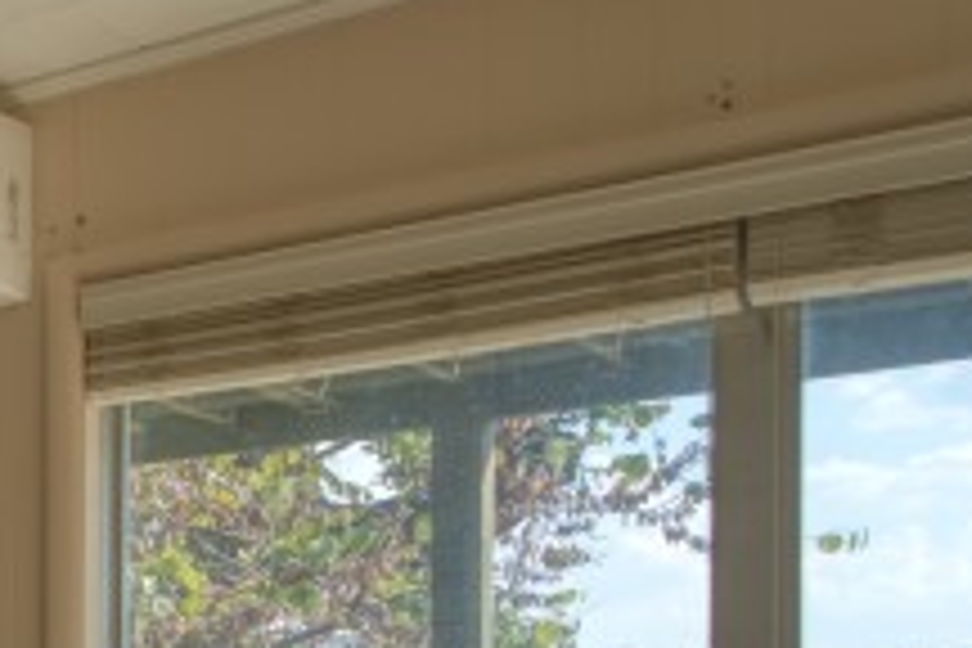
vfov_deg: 18.1
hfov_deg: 19.1
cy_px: 801
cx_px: -904
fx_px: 1917
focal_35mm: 71
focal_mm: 15
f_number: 7.1
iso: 100
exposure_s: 1/200
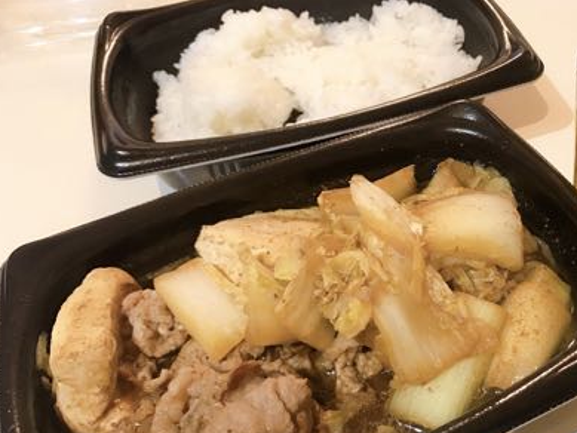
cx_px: 360
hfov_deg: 50.8
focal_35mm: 36
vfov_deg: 39.6
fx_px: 600
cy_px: 251
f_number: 1.8
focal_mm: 3.99
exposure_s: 1/17
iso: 80
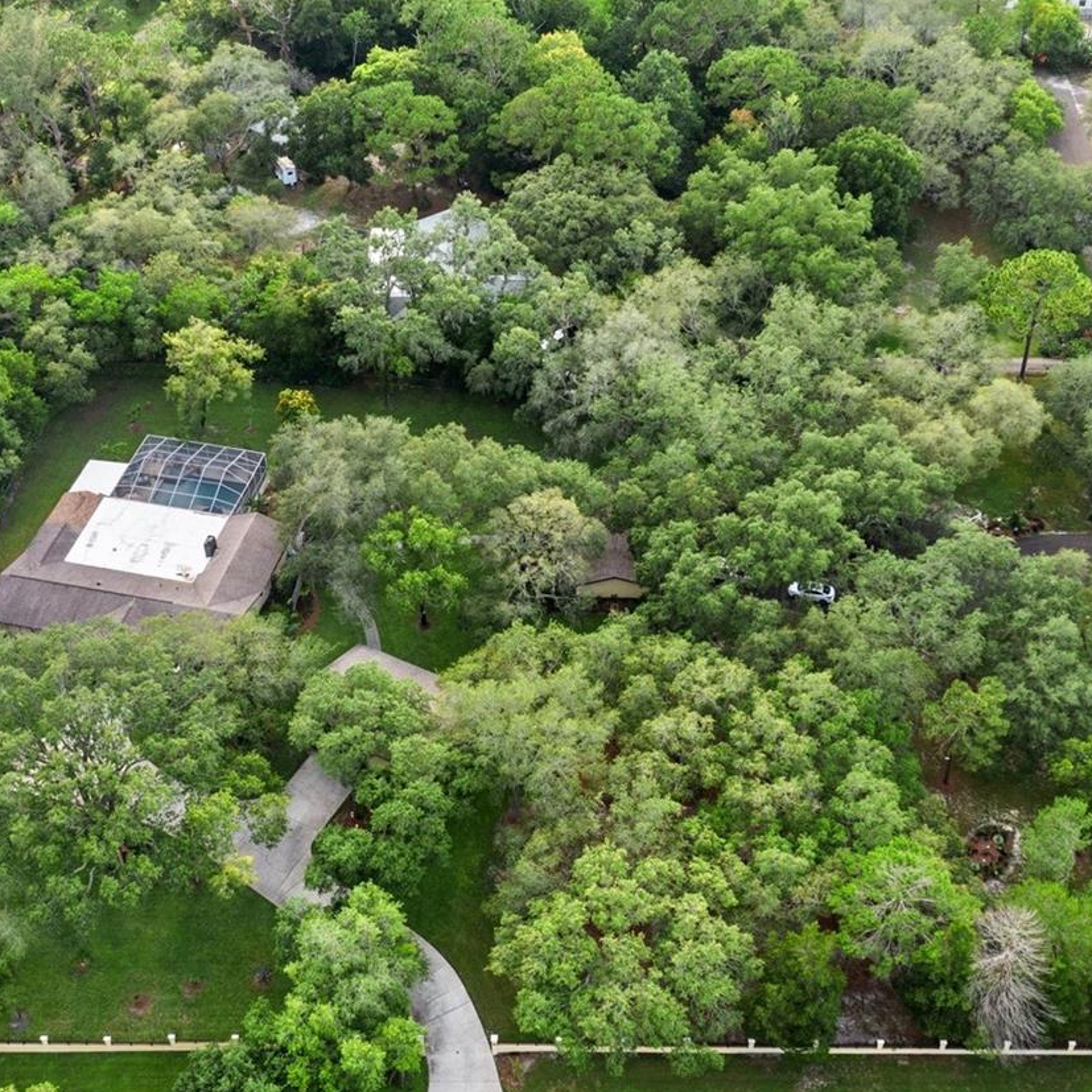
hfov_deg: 36.8
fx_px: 1642
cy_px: 502
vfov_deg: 36.8
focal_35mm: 46
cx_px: 535
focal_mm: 10.26
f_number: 4
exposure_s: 1/80
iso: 100
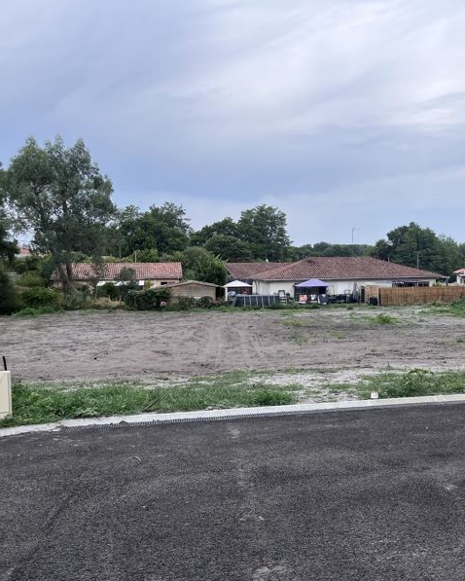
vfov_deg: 52.8
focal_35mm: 34
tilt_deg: -0.8
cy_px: 291
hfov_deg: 42.4
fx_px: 585
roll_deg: +1.5
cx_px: 331
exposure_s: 1/3311
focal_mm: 5.1
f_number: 1.6
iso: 50
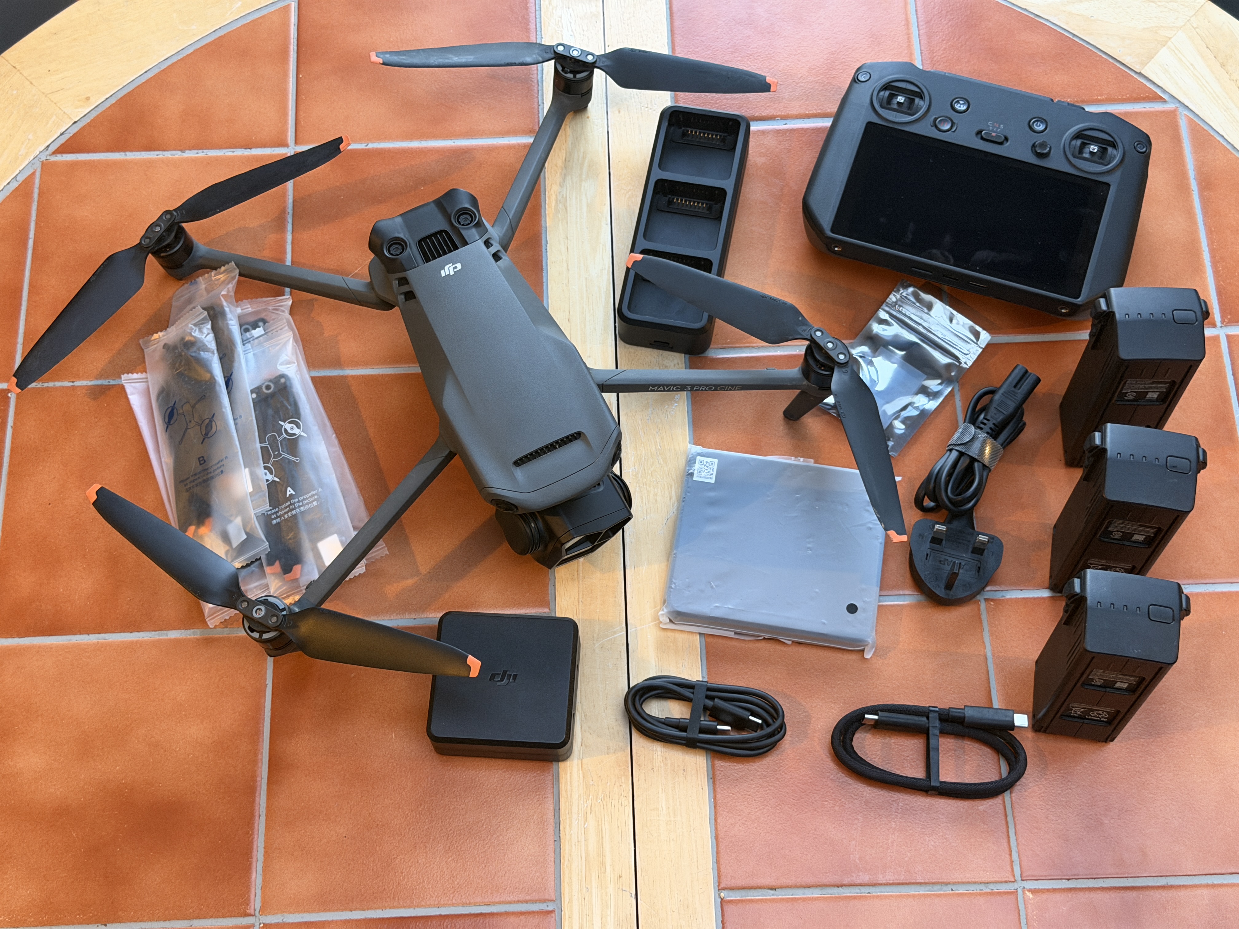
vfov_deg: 30.3
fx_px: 1718
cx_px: 620
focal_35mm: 48
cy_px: 464
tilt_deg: -66.6
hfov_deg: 39.7
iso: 400
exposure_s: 1/40
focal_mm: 6.76
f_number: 1.78
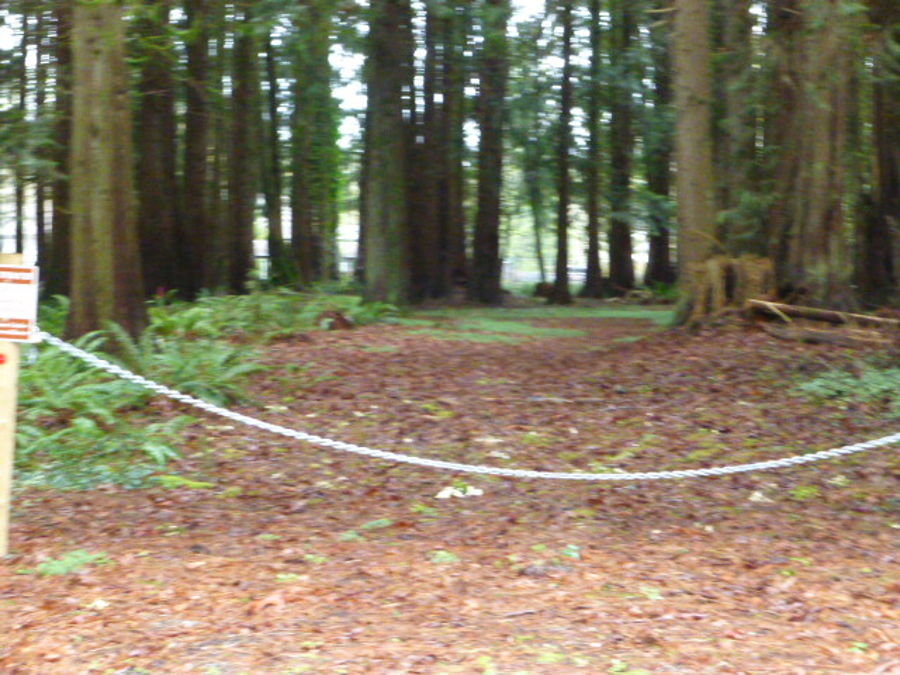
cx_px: 450
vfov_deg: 18.7
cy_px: 338
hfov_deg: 24.7
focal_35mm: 79
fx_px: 2054
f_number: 5.1
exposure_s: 1/60
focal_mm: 14.2
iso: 2500
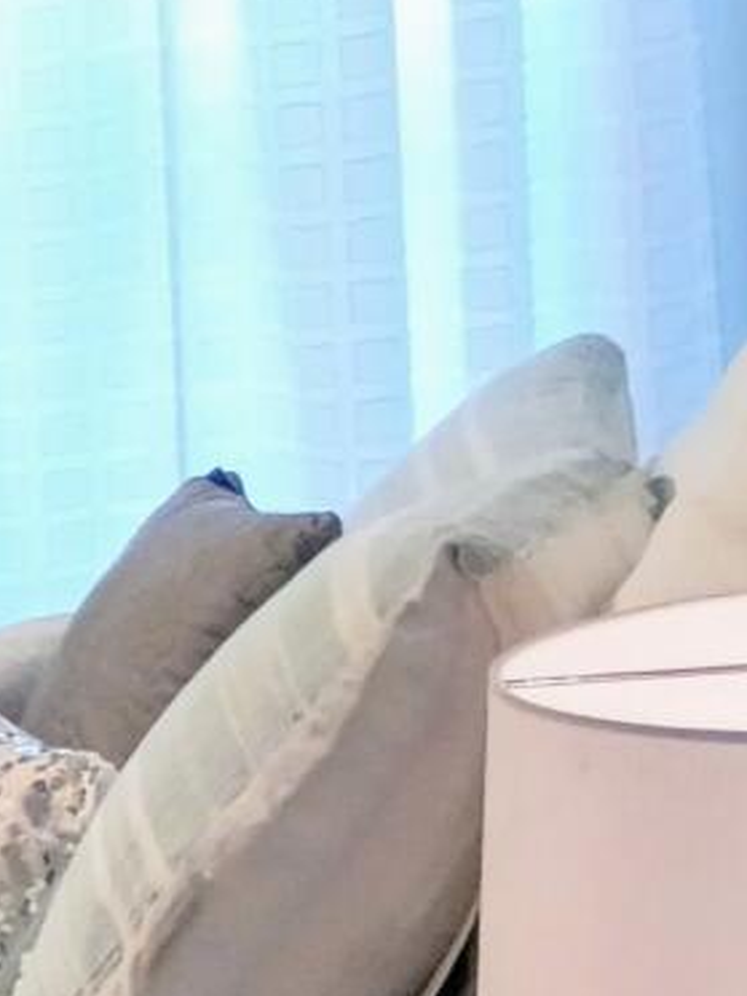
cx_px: -799
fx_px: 4489
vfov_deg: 12.2
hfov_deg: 8.9
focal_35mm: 156
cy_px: 1372
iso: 445
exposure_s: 1/60
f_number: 1.8
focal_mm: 4.27
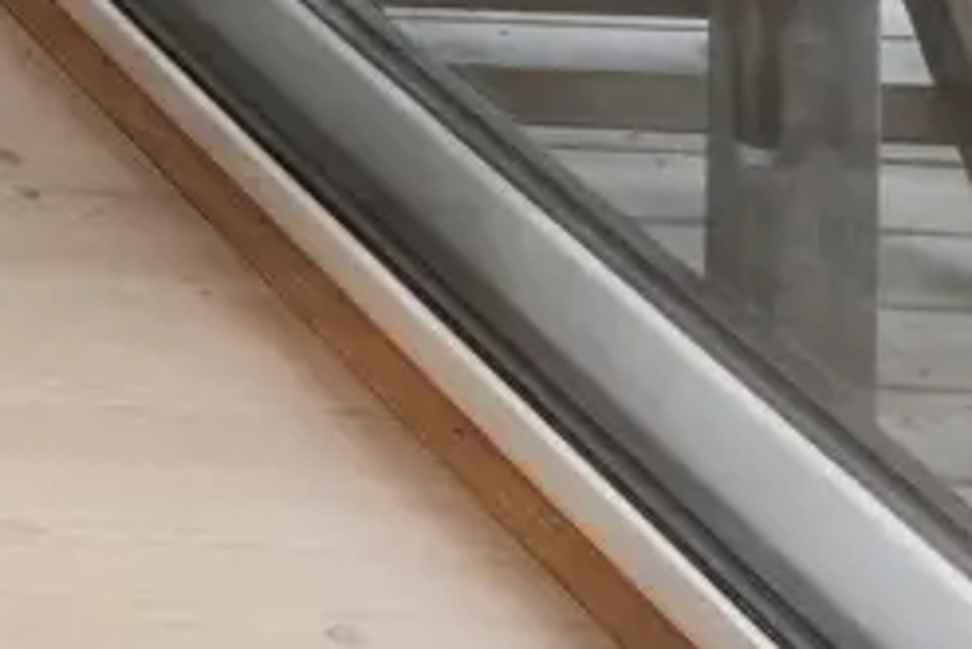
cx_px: -1897
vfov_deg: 8.0
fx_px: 3782
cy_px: -1459
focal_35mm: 140
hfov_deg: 10.5
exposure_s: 1/13
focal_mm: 12
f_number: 8
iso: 200
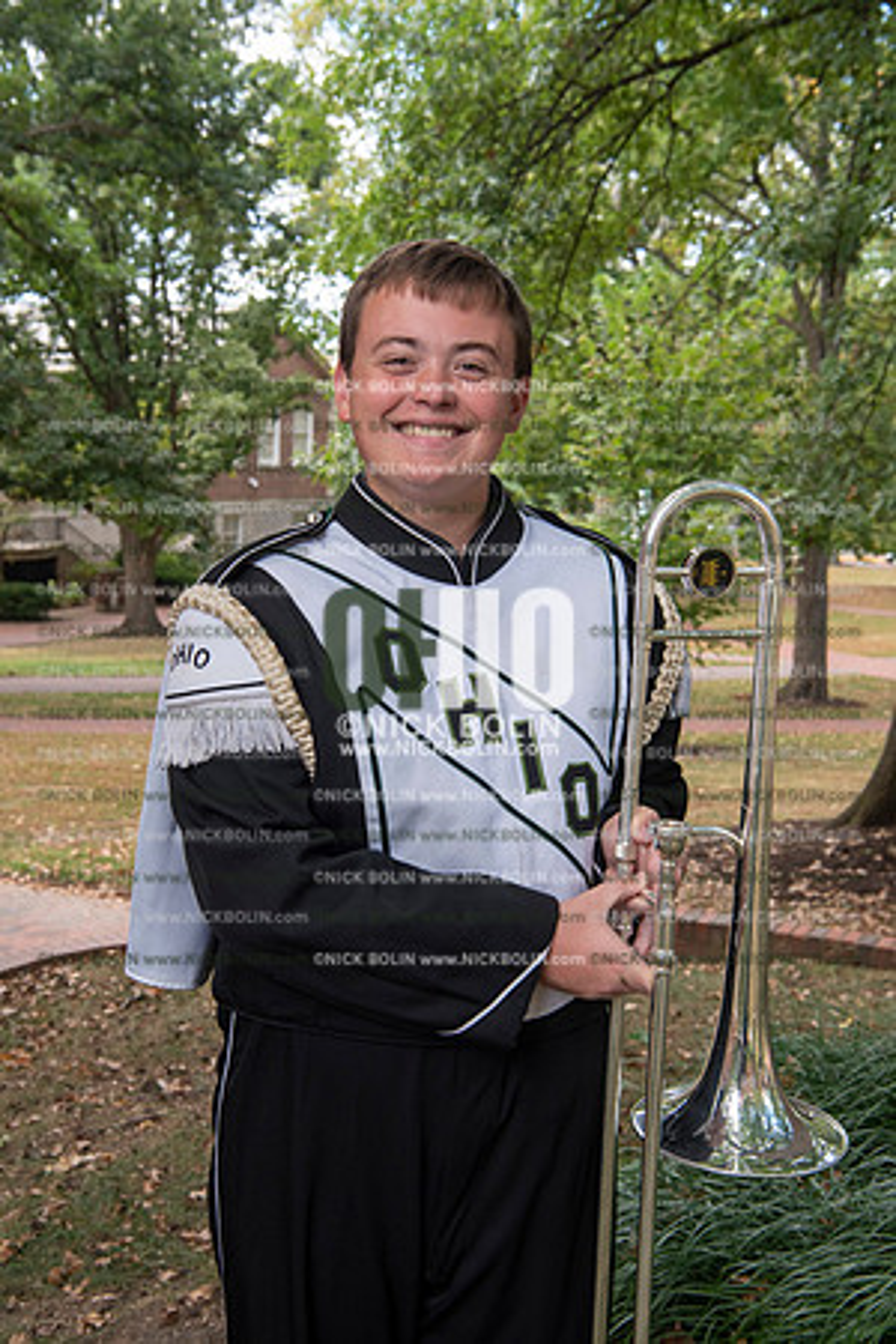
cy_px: 672
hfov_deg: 28.1
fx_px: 1792
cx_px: 448
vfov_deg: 41.1
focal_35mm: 48
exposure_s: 1/100
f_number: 8
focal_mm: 48
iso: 500
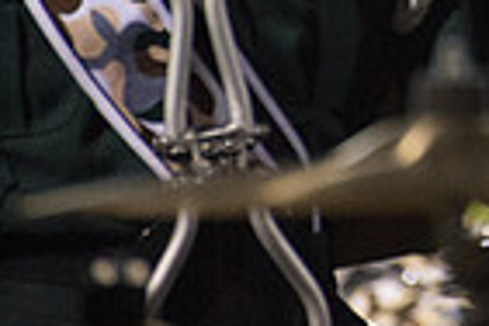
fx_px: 11735
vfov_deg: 1.6
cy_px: -260
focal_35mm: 864
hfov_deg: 2.4
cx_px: 815
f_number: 5.3
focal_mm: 210
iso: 6400
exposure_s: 1/160
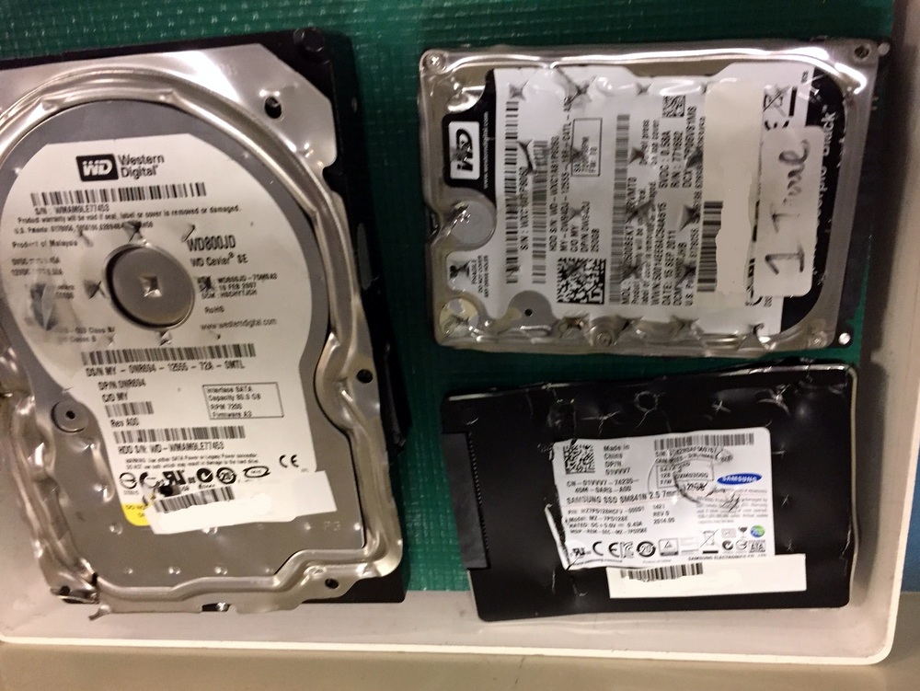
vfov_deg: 48.3
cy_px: 346
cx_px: 460
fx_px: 771
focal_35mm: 29
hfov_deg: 61.6
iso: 160
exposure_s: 1/30
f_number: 2.2
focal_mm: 4.15
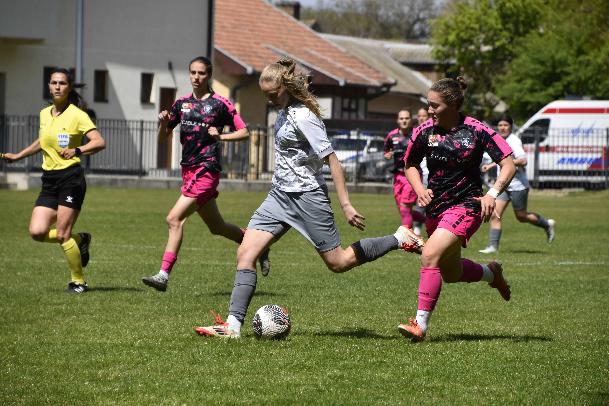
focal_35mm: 255
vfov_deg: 5.4
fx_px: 4313
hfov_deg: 8.1
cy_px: 203
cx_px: 304
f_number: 8
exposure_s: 1/2000
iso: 400
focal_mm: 170
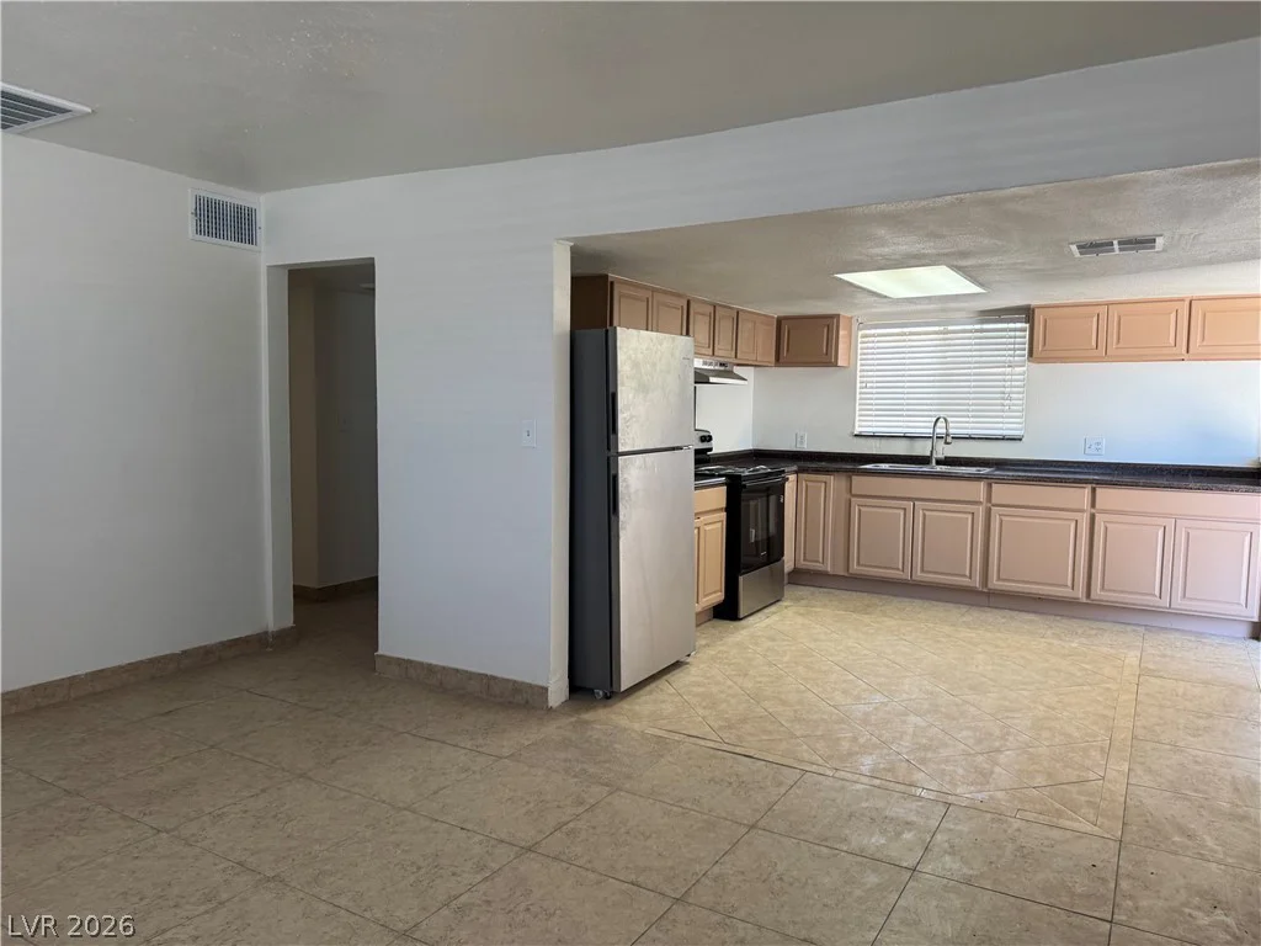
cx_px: 630
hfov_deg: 71.6
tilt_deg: -5.1
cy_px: 473
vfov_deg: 56.8
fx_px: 874
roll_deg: +1.3
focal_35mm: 24
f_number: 1.78
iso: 160
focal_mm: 6.76
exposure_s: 1/120
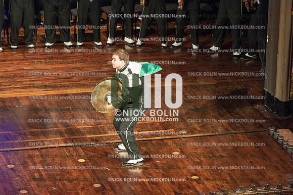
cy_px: 98
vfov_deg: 6.9
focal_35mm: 200
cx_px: 146
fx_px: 1627
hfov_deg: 10.3
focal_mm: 200
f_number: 5.6
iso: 8000
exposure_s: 1/200
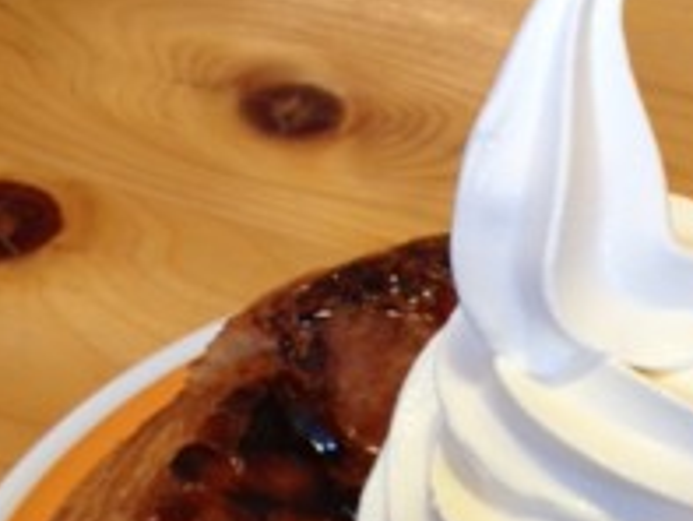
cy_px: 598
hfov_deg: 24.0
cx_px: 552
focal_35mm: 80
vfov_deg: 17.7
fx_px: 1603
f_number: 2.4
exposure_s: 1/30
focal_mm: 4.28
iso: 64
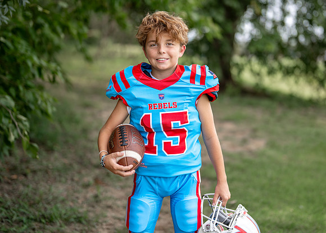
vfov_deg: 21.4
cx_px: 181
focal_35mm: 66
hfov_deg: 29.7
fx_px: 614
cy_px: 89
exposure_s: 1/2500
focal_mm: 50
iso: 100
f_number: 1.2
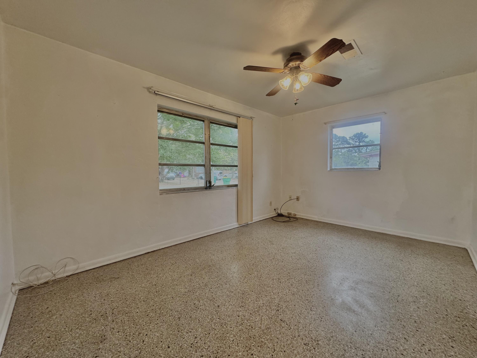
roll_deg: +0.1
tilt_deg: -1.6
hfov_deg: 102.1
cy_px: 179
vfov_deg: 85.7
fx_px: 193
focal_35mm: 14
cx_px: 238
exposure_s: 1/120
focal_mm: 2.22
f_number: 2.2
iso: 320
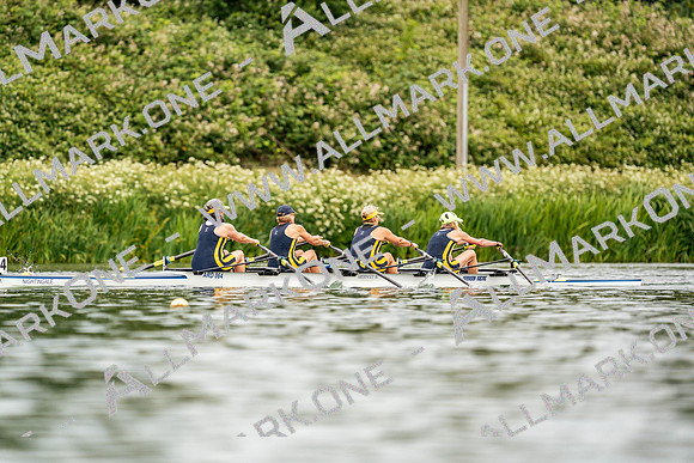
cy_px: 232
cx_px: 347
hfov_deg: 3.4
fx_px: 11569
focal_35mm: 600
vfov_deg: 2.3
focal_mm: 600
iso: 400
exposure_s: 1/2000
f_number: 6.3
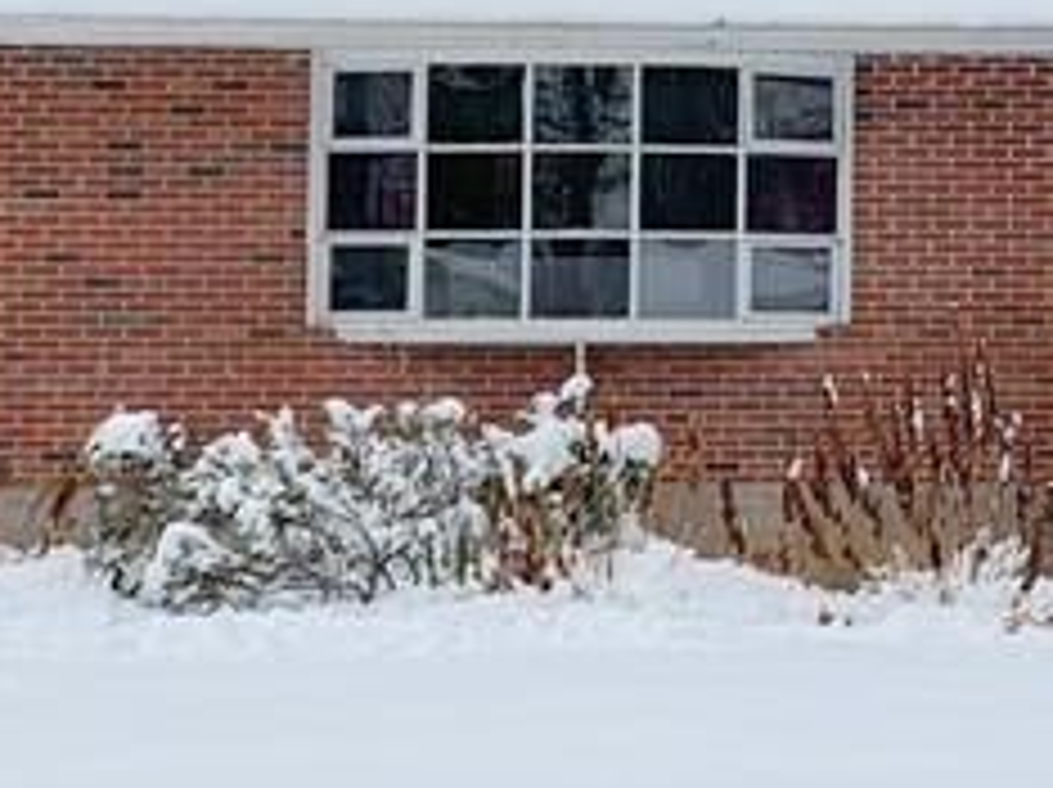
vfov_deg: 12.9
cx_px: 1102
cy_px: 194
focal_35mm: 114
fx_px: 3464
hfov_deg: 16.8
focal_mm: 4.25
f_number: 1.8
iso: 25
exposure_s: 1/1953
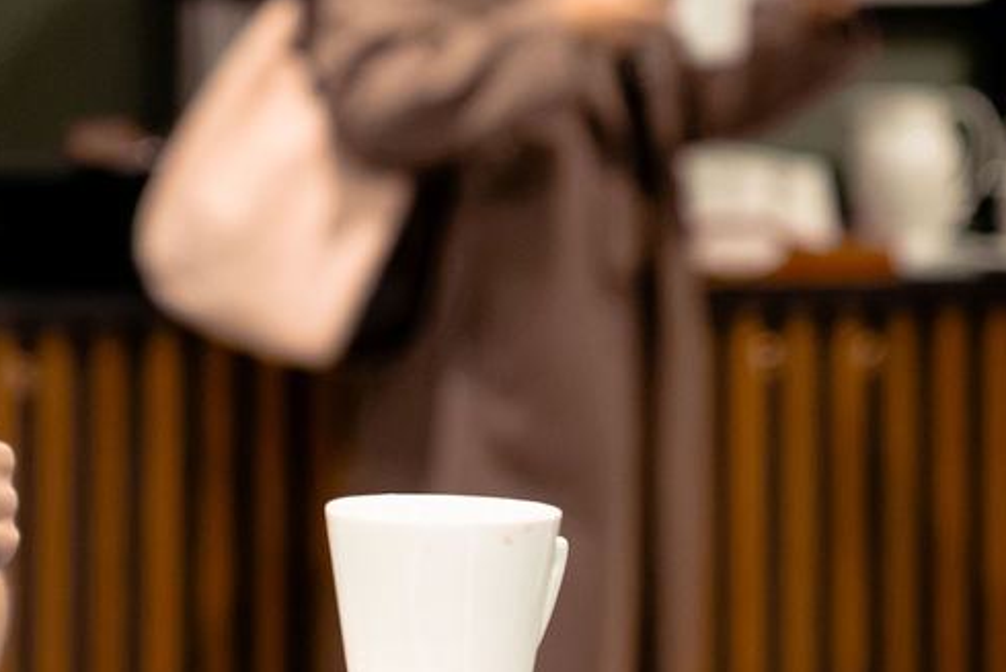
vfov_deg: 5.8
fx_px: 6596
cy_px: -94
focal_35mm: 236
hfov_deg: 8.7
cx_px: 513
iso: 2000
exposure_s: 1/250
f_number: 2.8
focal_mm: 70
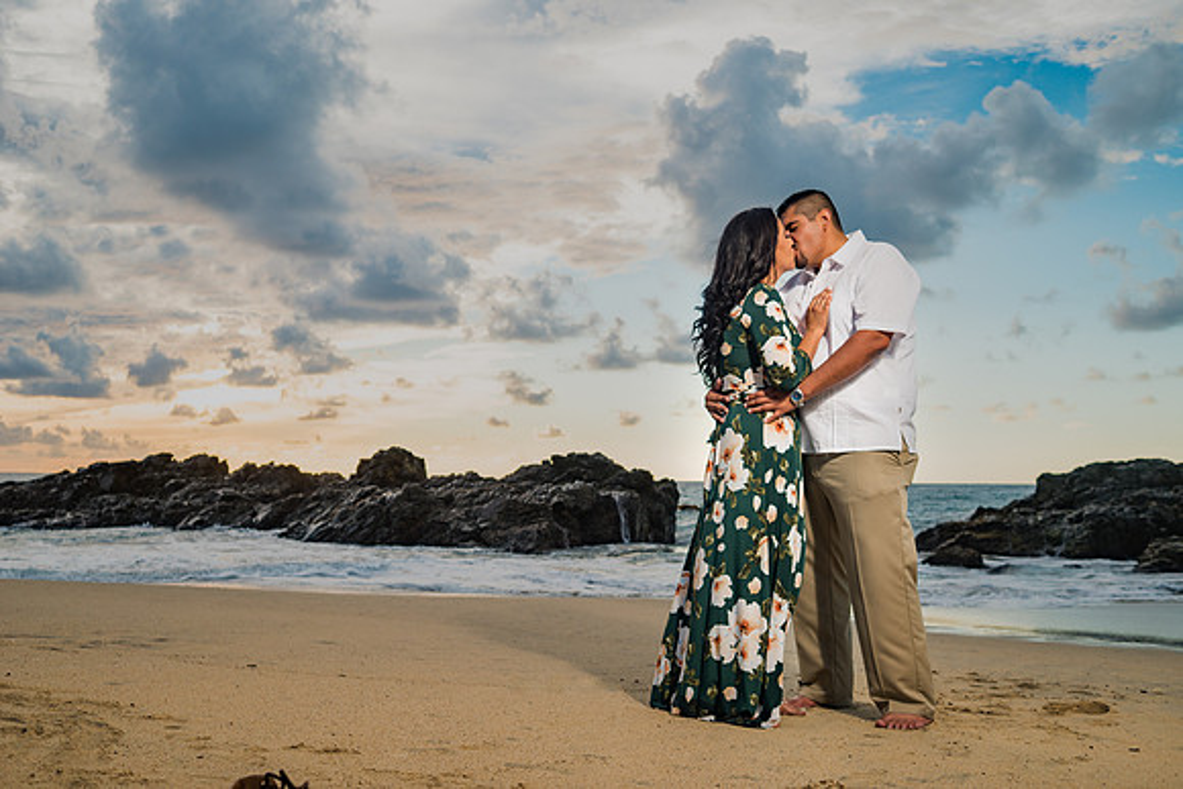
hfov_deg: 54.4
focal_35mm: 35
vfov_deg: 37.9
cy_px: 394
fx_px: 1150
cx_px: 592
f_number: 5.6
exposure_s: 1/200
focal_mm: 35
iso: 100
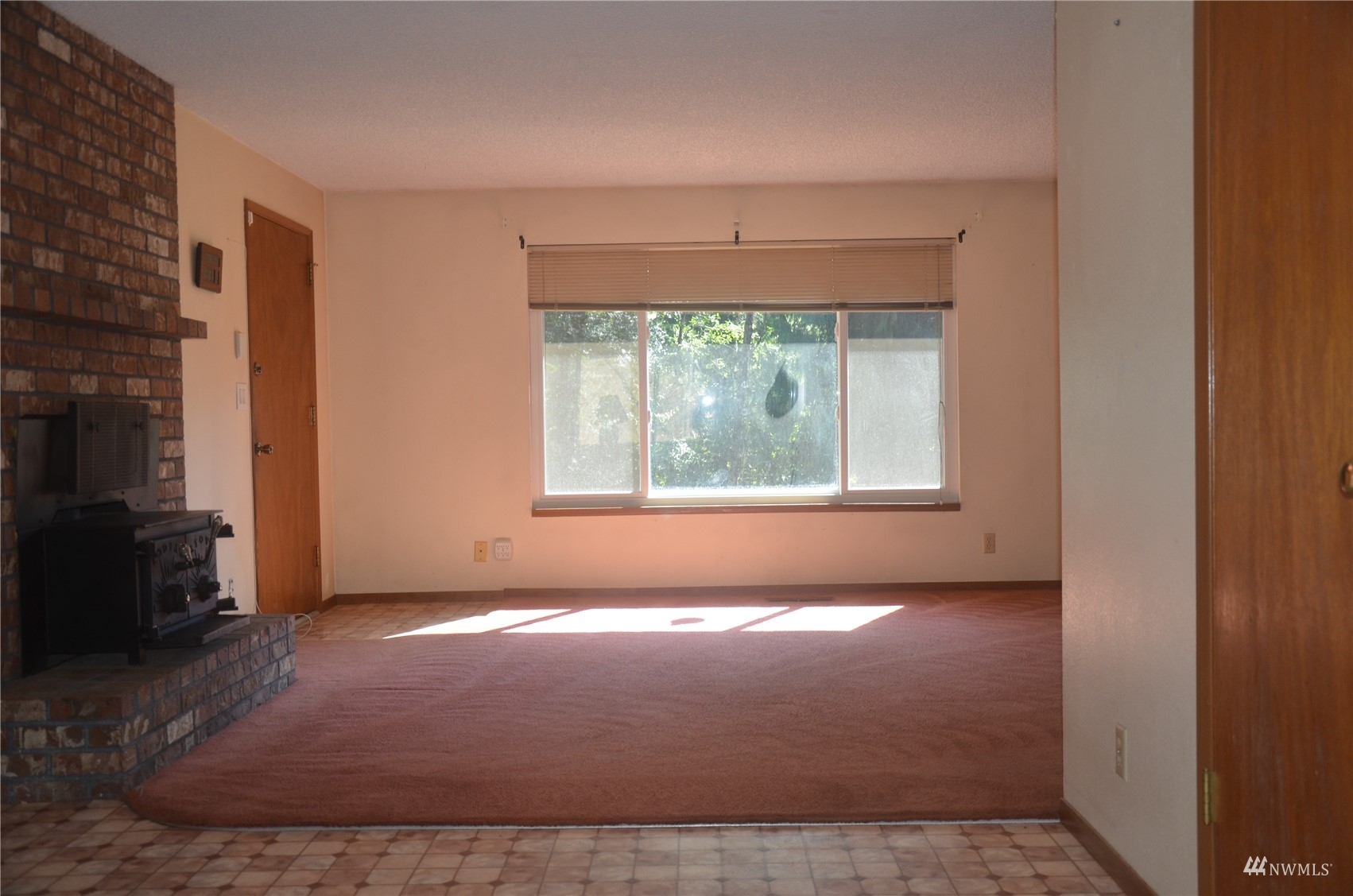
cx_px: 676
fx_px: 1350
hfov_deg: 53.2
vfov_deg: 36.7
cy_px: 448
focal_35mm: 36
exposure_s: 1/125
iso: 280
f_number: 3.8
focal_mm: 24
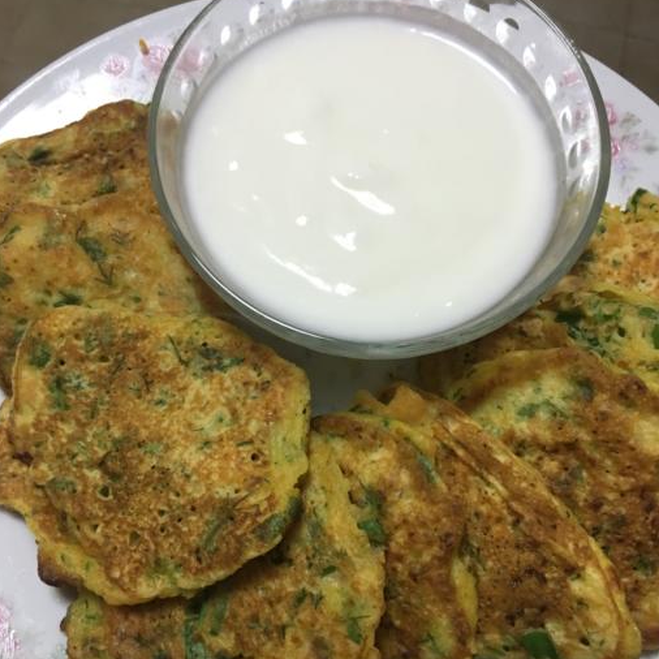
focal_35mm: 35
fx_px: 754
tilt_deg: -69.9
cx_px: 331
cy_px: 391
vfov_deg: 47.0
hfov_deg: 47.2
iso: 200
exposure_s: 1/33
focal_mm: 4.15
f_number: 2.2
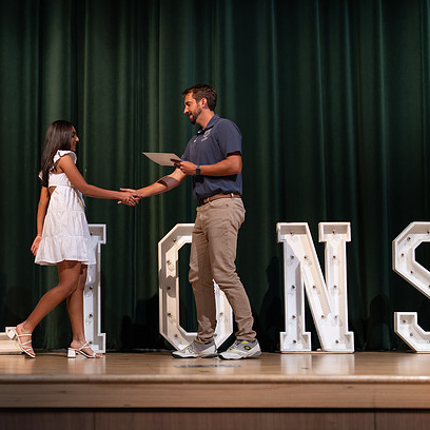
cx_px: 123
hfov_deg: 24.8
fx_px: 970
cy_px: 216
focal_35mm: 69
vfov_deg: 25.0
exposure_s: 1/320
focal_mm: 50
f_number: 1.2
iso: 500
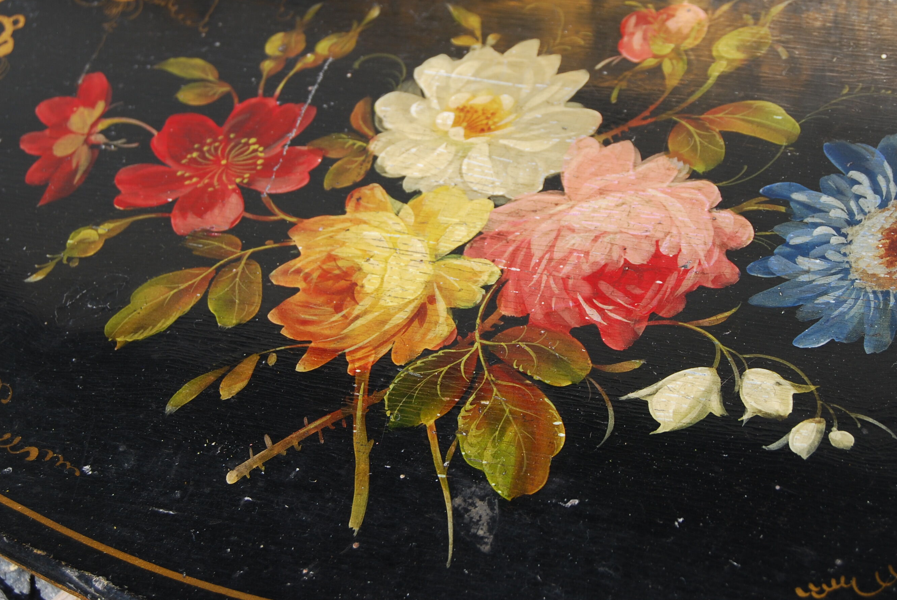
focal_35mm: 92
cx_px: 475
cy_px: 229
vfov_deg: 14.9
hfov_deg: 22.1
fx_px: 2295
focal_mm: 42
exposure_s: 1/200
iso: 100
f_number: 7.1
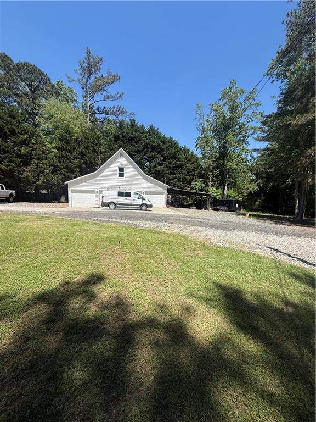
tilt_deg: -3.6
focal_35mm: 14
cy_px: 211
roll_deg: +1.1
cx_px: 158
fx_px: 170
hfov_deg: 85.7
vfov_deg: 102.1
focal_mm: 2.22
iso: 50
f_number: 2.2
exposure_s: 1/1745
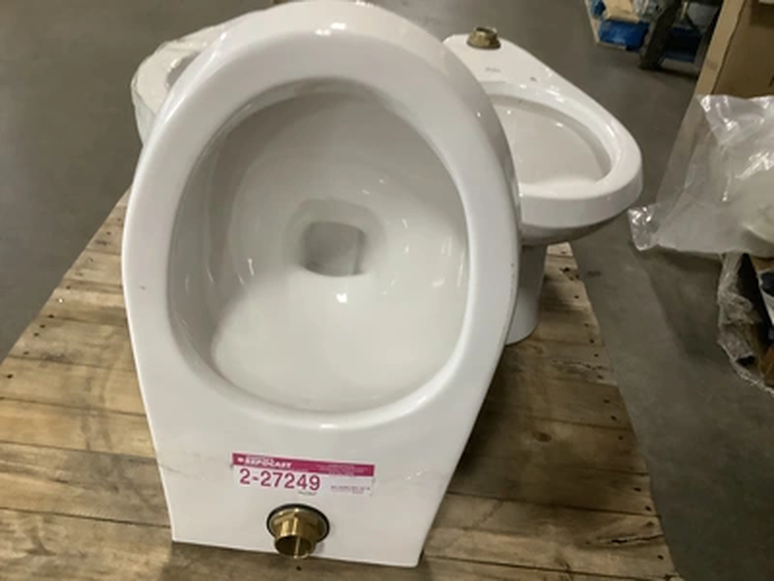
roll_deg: -9.1
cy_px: 290
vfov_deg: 45.4
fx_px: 693
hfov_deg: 58.4
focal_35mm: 31
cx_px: 387
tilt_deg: -35.8
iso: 320
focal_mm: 3.3
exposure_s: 1/40
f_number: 2.4
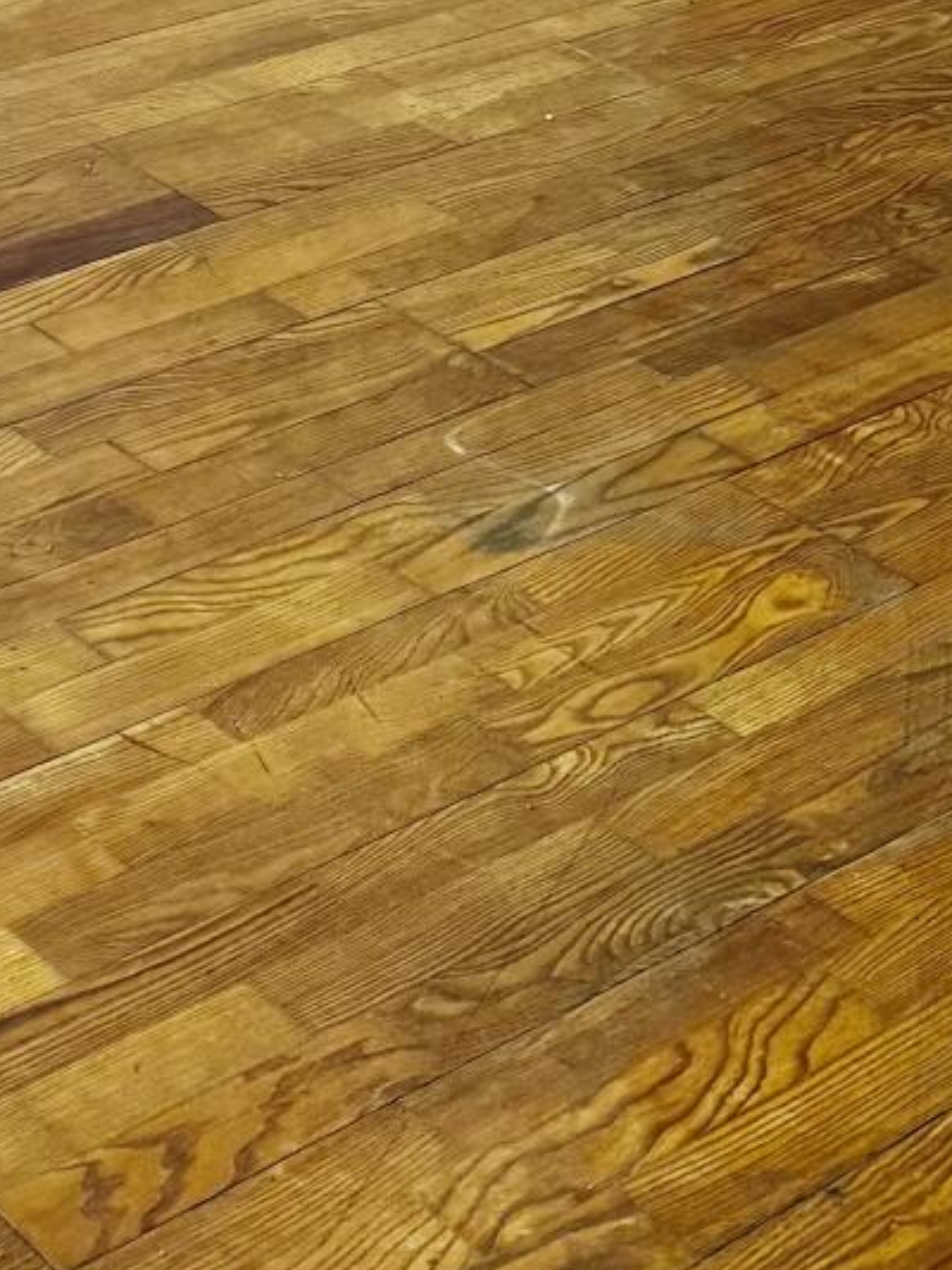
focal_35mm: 90
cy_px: -753
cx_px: -514
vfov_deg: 18.6
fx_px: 3299
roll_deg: +0.1
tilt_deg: -9.6
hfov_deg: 15.1
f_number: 1.78
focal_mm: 6.76
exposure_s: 1/120
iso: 80
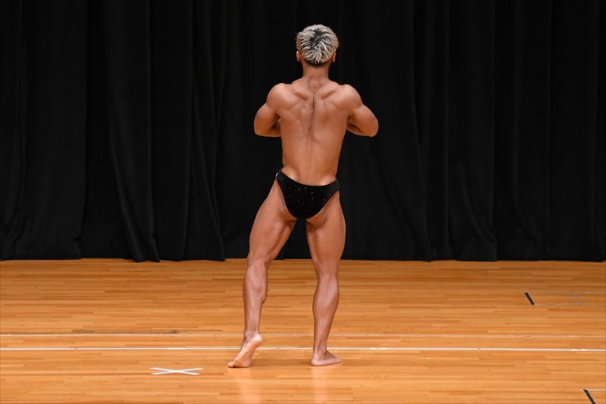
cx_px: 303
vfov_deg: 4.8
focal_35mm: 285
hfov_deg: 7.2
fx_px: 4795
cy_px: 202
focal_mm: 190
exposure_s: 1/400
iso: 3200
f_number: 5.6
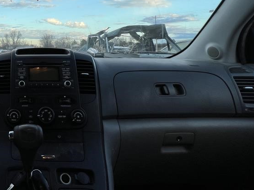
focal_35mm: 30
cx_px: 18
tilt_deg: +6.6
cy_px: 22
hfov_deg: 51.7
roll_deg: +0.0
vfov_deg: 43.2
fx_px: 220
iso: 32
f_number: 1.8
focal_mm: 1.57
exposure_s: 1/294
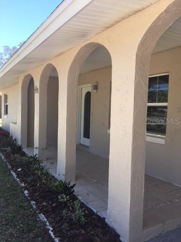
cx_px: 90
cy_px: 121
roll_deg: -1.5
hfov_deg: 48.2
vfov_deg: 61.7
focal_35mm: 29
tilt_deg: -3.0
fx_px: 202
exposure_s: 1/358
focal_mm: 4.15
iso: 25
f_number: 2.2
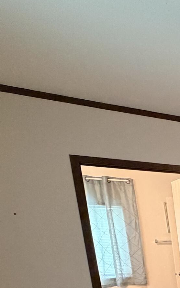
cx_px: 388
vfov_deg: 34.2
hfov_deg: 16.8
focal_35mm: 50
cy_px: 325
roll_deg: +0.0
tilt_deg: -14.7
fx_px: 393
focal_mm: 2.22
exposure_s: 1/60
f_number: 2.2
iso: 400
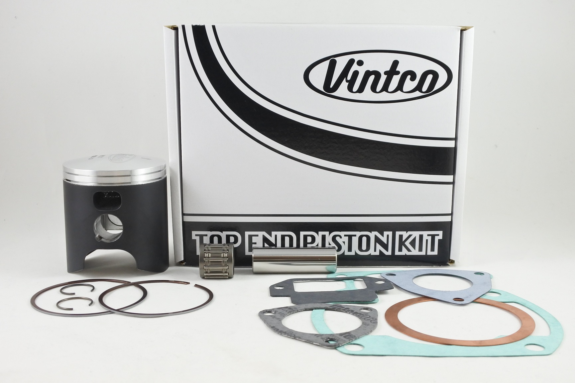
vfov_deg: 35.0
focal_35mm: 38
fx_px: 607
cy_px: 192
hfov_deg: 50.7
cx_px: 288
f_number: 4
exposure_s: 1/125
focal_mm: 14.3
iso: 560
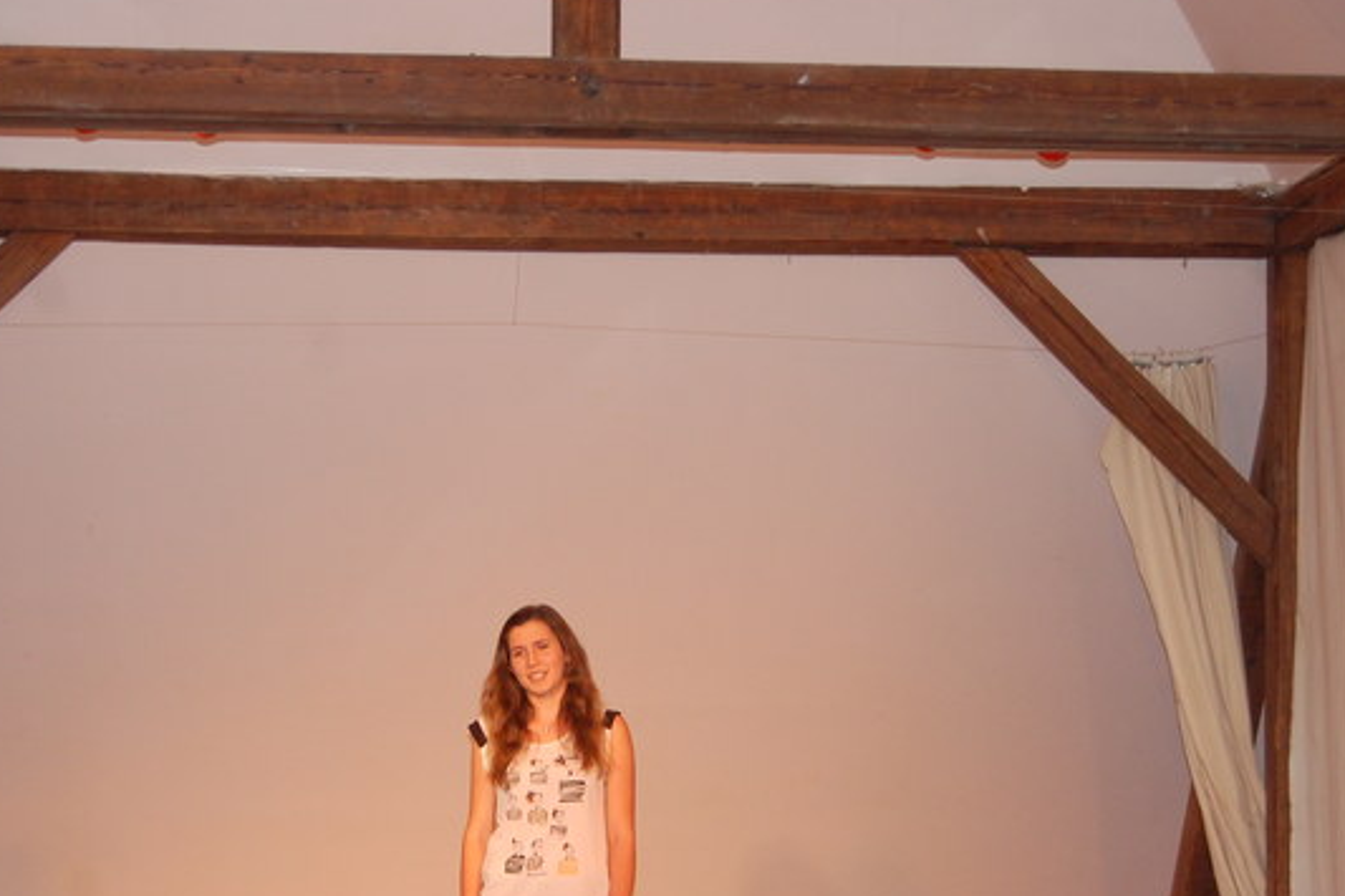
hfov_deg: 22.6
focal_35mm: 90
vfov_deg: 15.1
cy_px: 654
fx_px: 3361
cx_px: 527
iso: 800
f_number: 5
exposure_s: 1/60
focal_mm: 40
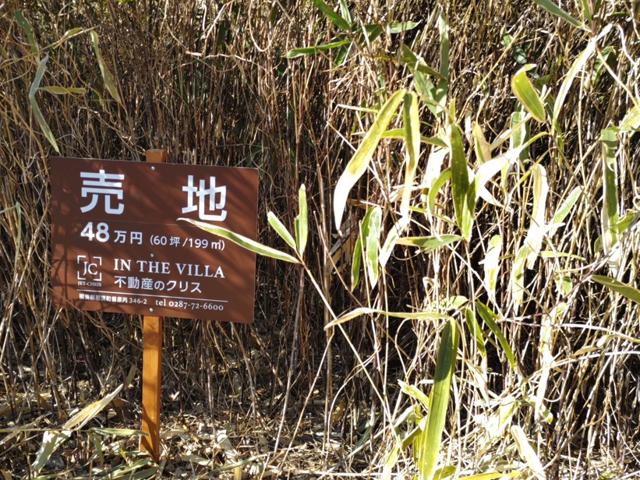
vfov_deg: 37.5
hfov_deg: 48.7
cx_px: 263
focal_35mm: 38
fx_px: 703
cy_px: 175
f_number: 1.79
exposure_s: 1/186
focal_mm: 4.8
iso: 50
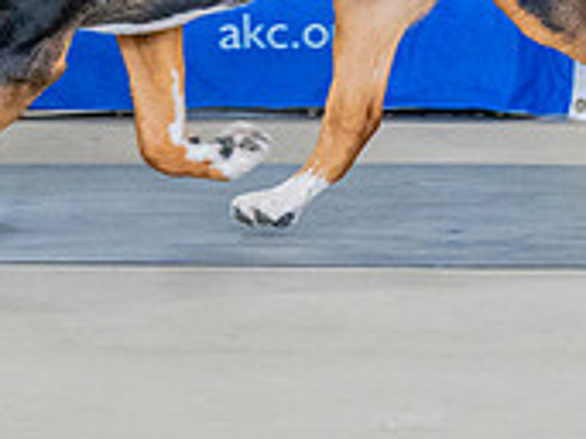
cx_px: -9
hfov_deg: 3.7
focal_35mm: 531
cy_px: -244
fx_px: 8983
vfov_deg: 2.8
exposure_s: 1/400
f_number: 3.5
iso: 6400
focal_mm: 140
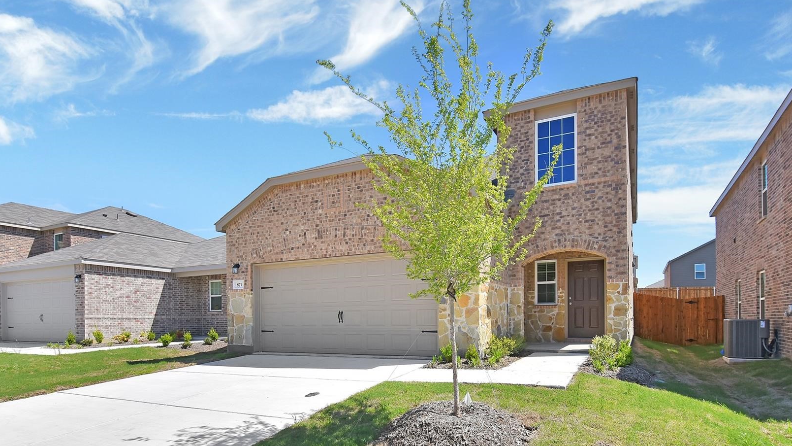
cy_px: 293
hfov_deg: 86.6
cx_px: 407
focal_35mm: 20
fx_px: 420
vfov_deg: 54.8
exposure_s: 1/500
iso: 125
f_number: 8
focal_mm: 10
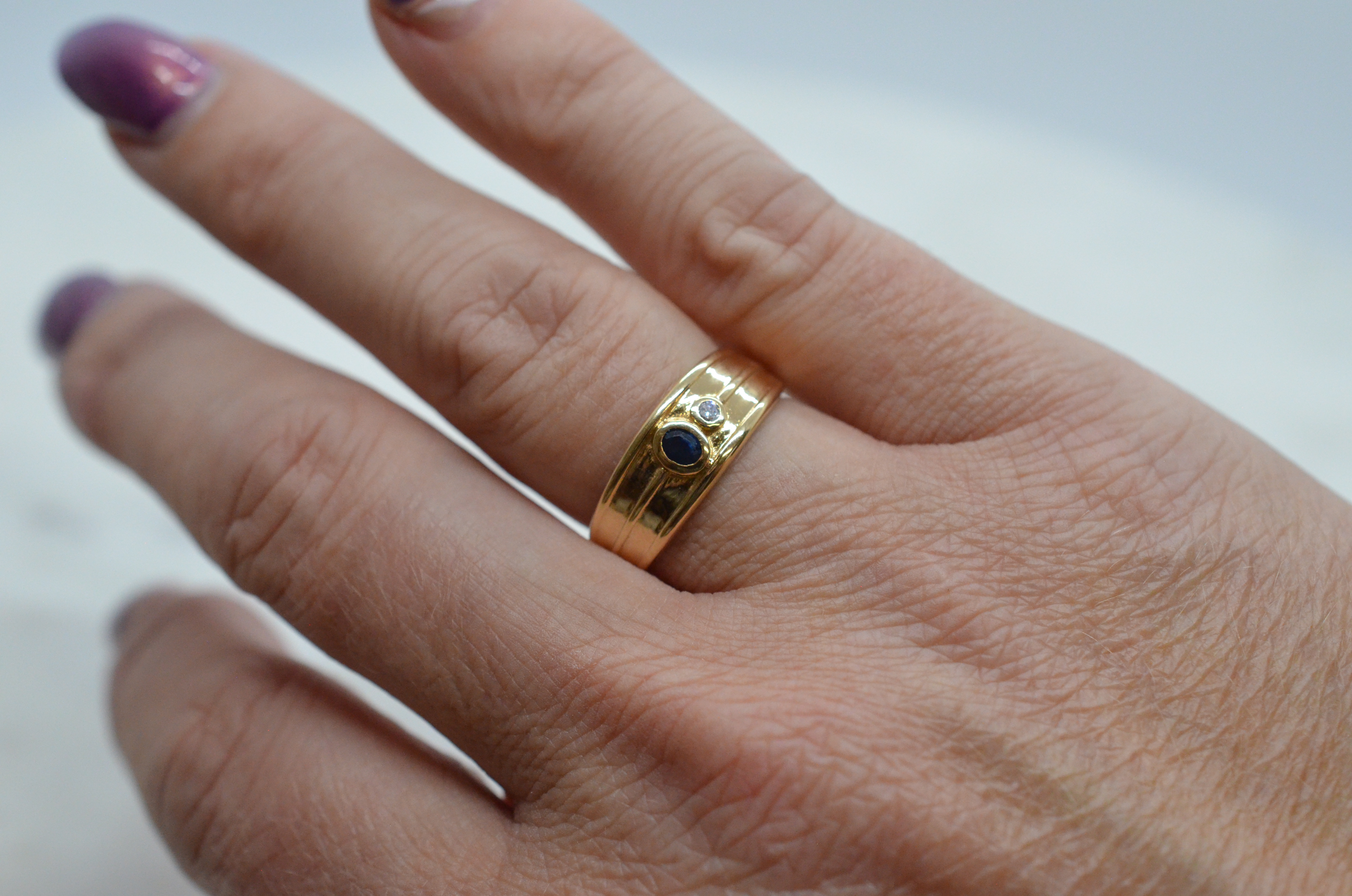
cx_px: 676
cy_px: 448
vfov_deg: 22.5
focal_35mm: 60
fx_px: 2249
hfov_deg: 33.5
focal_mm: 40
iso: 2500
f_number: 6.3
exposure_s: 1/1000
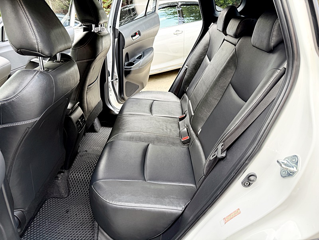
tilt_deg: -26.3
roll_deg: +3.9
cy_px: 120
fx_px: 221
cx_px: 160
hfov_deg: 71.6
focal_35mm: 24
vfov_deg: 56.8
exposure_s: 1/199
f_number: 1.78
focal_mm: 6.76
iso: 80
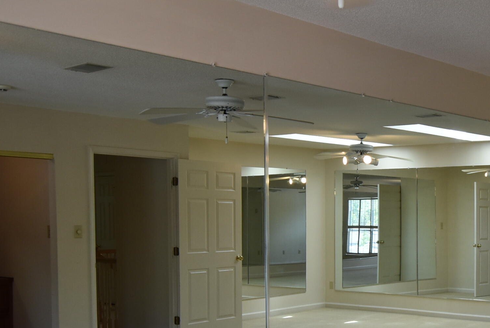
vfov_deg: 24.8
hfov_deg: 33.8
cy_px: 254
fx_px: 736
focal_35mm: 54
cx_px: 483
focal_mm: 18
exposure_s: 1/125
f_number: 5
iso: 400
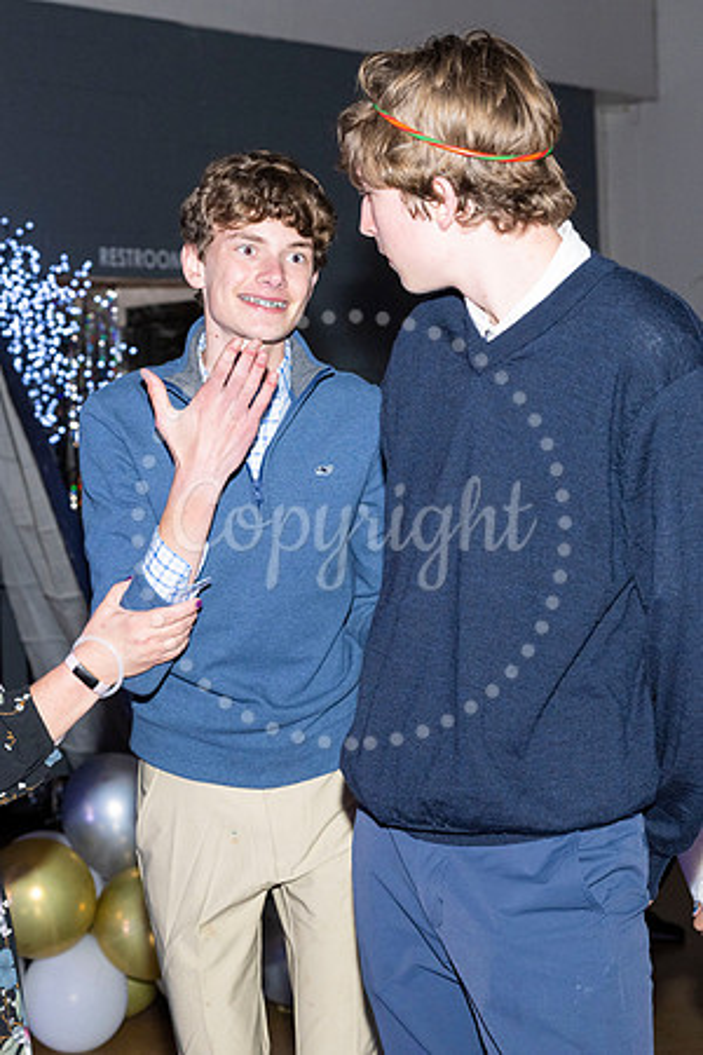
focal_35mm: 77
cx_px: 249
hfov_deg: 17.8
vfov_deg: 26.5
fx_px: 2241
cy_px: 528
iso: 1000
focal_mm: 51
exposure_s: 1/160
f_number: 5.6
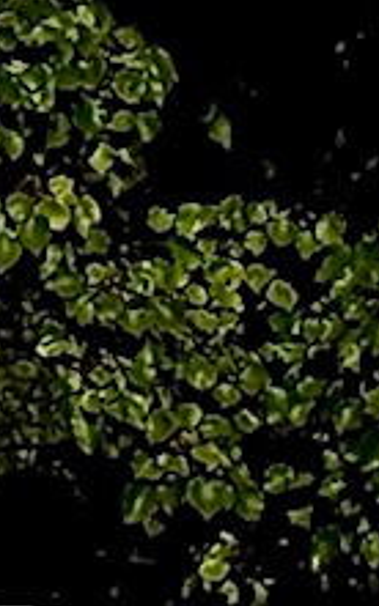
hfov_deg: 2.8
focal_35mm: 471
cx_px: 994
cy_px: 1969
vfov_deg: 4.3
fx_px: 7789
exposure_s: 1/27778
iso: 64
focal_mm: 6.76
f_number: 1.78
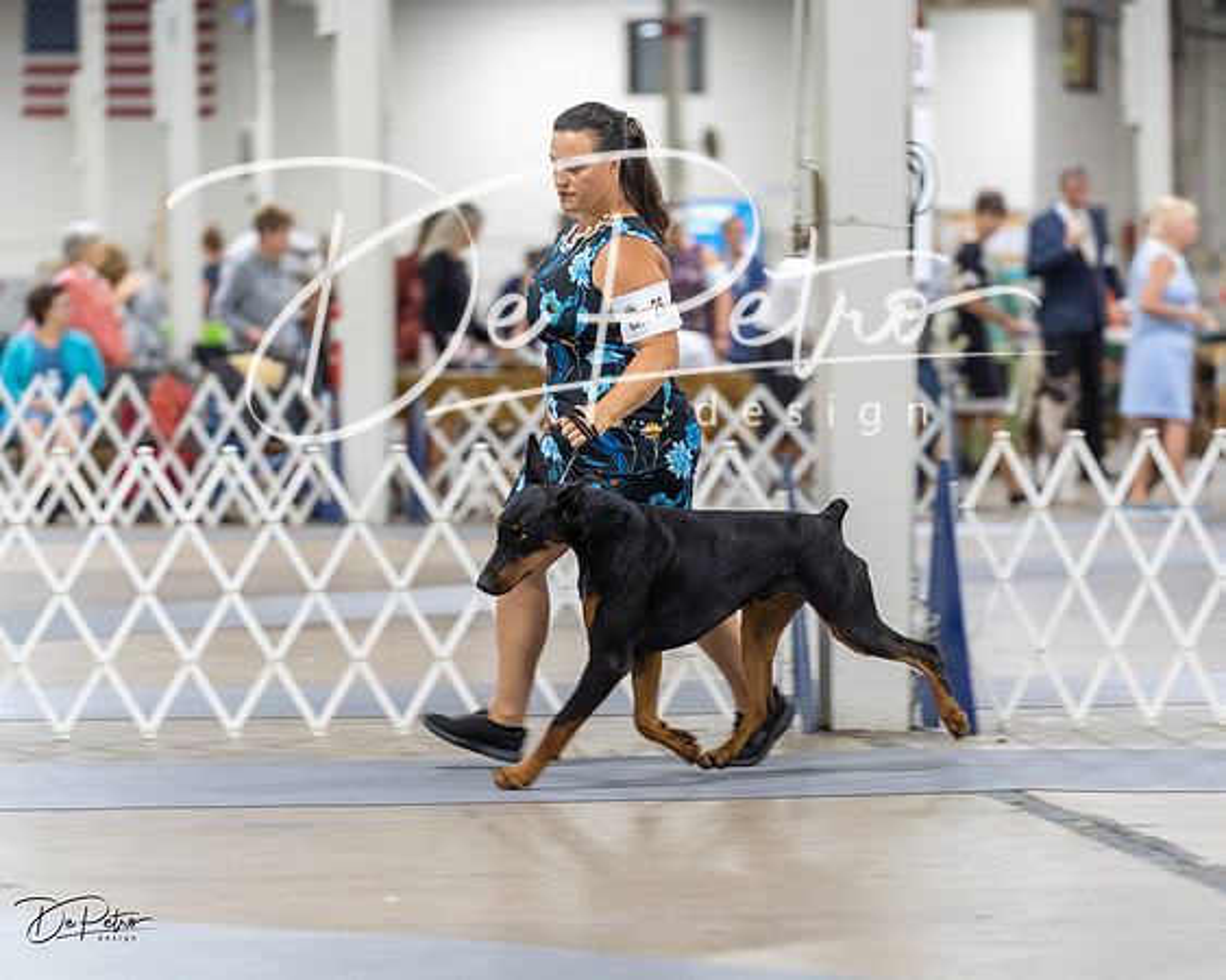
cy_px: 490
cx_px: 613
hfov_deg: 12.7
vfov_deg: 10.2
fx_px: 5515
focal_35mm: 152
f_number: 2.8
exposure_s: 1/160
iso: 2500
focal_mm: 135
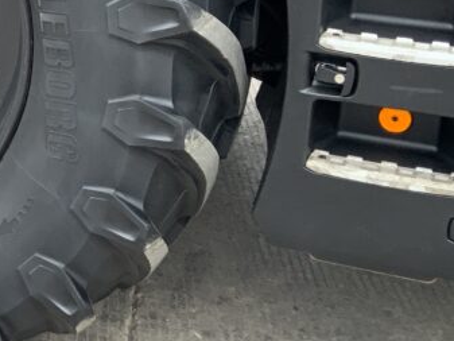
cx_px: -96
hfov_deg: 20.7
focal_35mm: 88
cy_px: -4
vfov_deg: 16.4
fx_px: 1155
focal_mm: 3
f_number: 1.8
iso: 16
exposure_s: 1/221
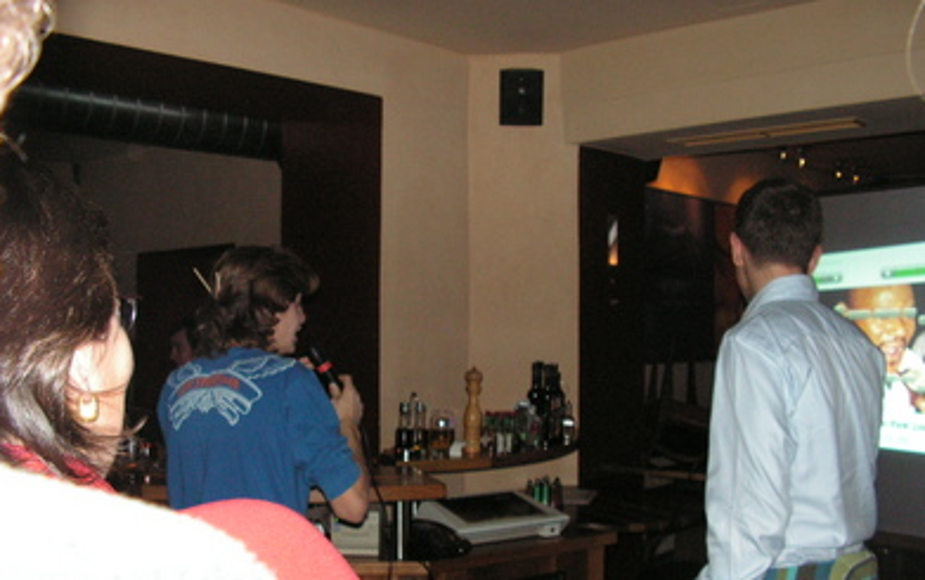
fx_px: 984
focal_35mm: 39
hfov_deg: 50.4
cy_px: 350
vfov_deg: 32.7
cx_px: 457
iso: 160
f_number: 3.2
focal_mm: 6
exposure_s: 1/40
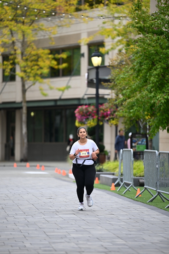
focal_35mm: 200
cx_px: 84
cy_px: 127
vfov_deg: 10.3
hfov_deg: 6.9
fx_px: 1407
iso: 400
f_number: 2.8
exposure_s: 1/1250
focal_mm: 200
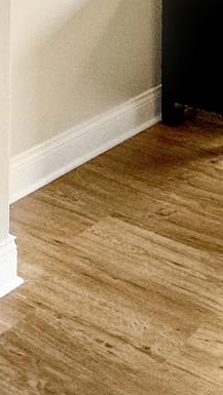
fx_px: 598
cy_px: -30
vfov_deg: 32.6
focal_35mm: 57
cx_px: 389
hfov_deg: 17.5
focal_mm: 2.22
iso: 100
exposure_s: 1/120
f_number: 2.2
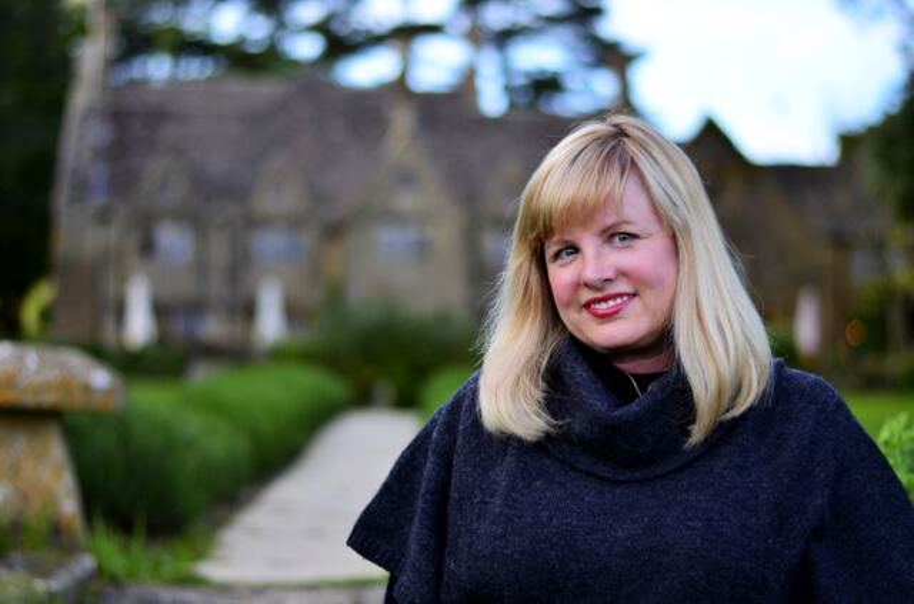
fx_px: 1899
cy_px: 302
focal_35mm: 75
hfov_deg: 27.1
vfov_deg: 18.1
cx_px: 457
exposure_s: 1/1600
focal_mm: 50
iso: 200
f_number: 1.8
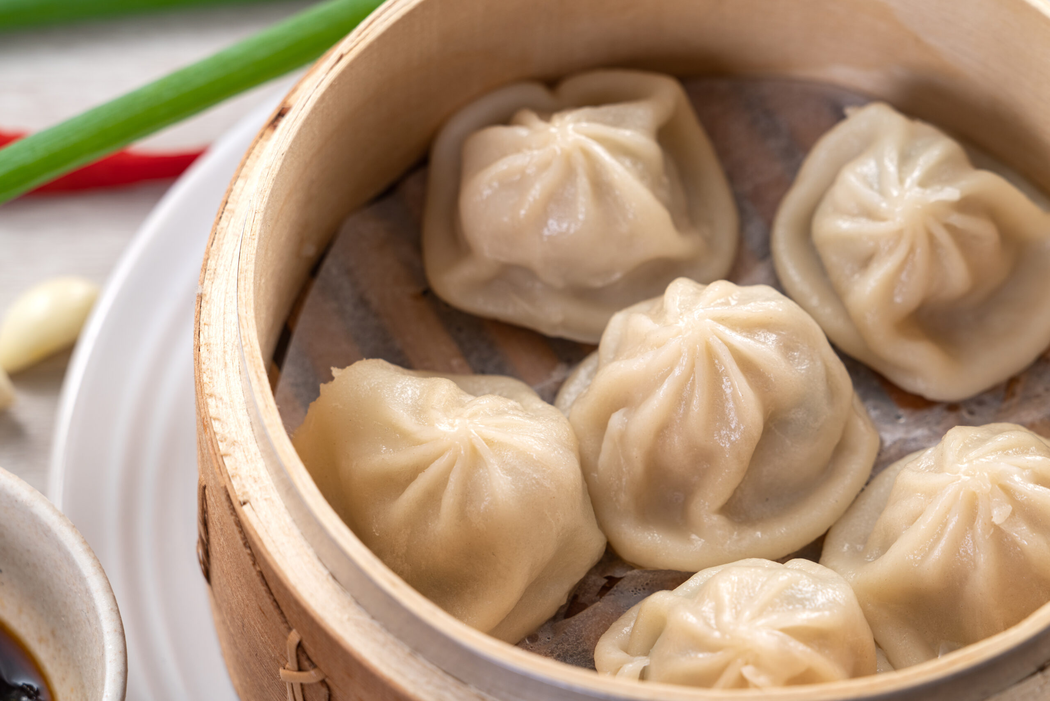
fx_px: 5543
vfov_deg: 7.2
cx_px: 525
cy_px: 350
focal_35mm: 190
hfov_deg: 10.8
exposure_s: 1/125
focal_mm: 190
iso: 100
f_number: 8
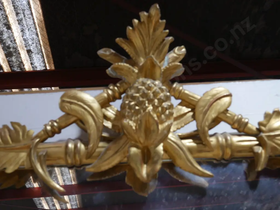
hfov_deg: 39.7
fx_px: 388
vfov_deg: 30.3
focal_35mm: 48
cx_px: 140
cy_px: 105
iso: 800
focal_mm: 24
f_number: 5.2
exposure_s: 1/60
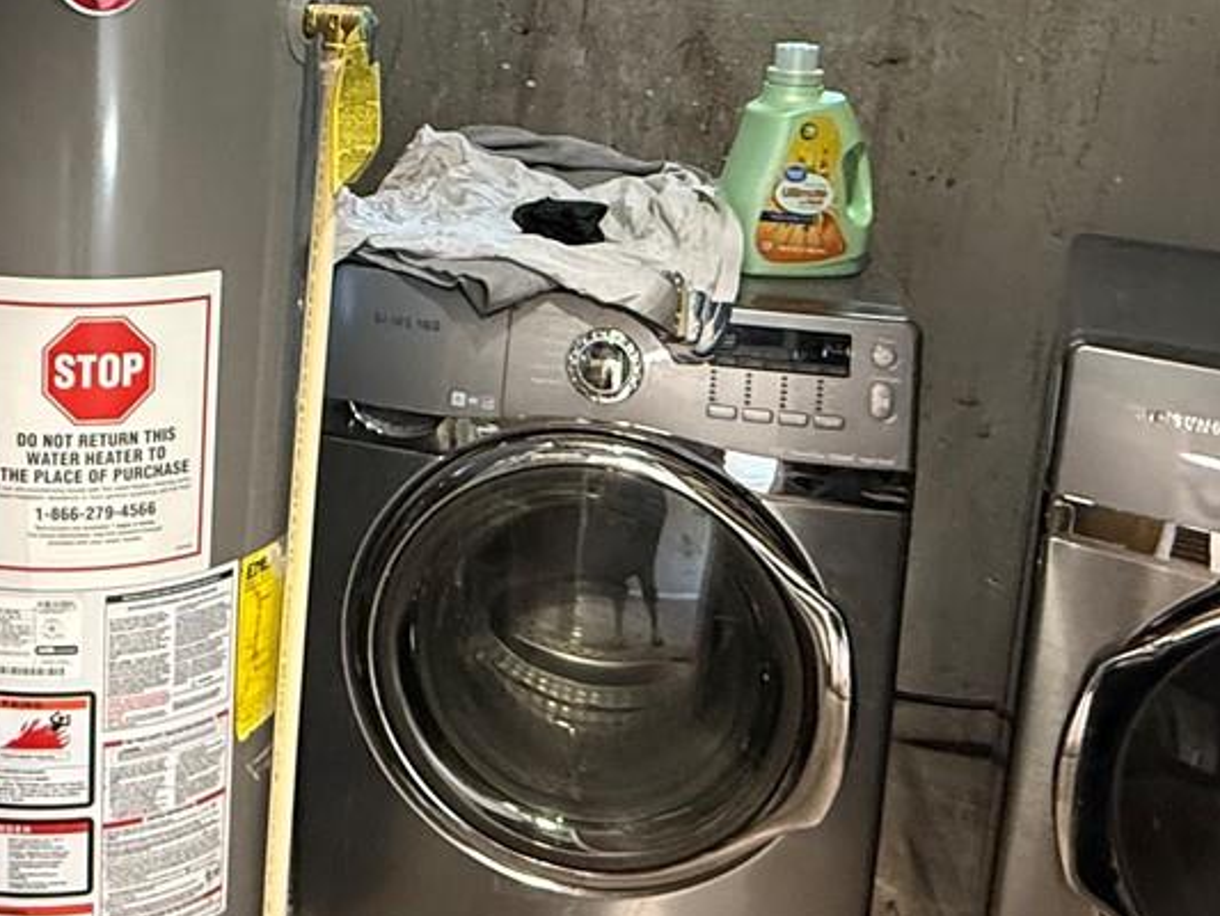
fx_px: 1481
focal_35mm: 42
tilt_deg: -9.9
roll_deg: -2.8
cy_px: 142
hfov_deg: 43.1
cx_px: 275
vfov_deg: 33.1
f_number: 2.2
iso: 800
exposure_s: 1/60
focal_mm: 2.22
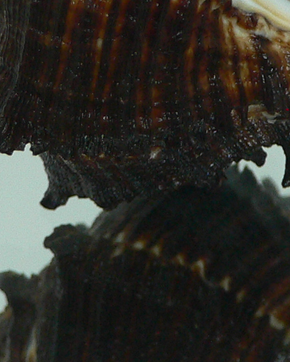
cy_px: 18
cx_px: 218
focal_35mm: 117
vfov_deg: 16.2
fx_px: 1256
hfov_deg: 13.1
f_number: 2.8
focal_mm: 4.6
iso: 100
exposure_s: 1/60
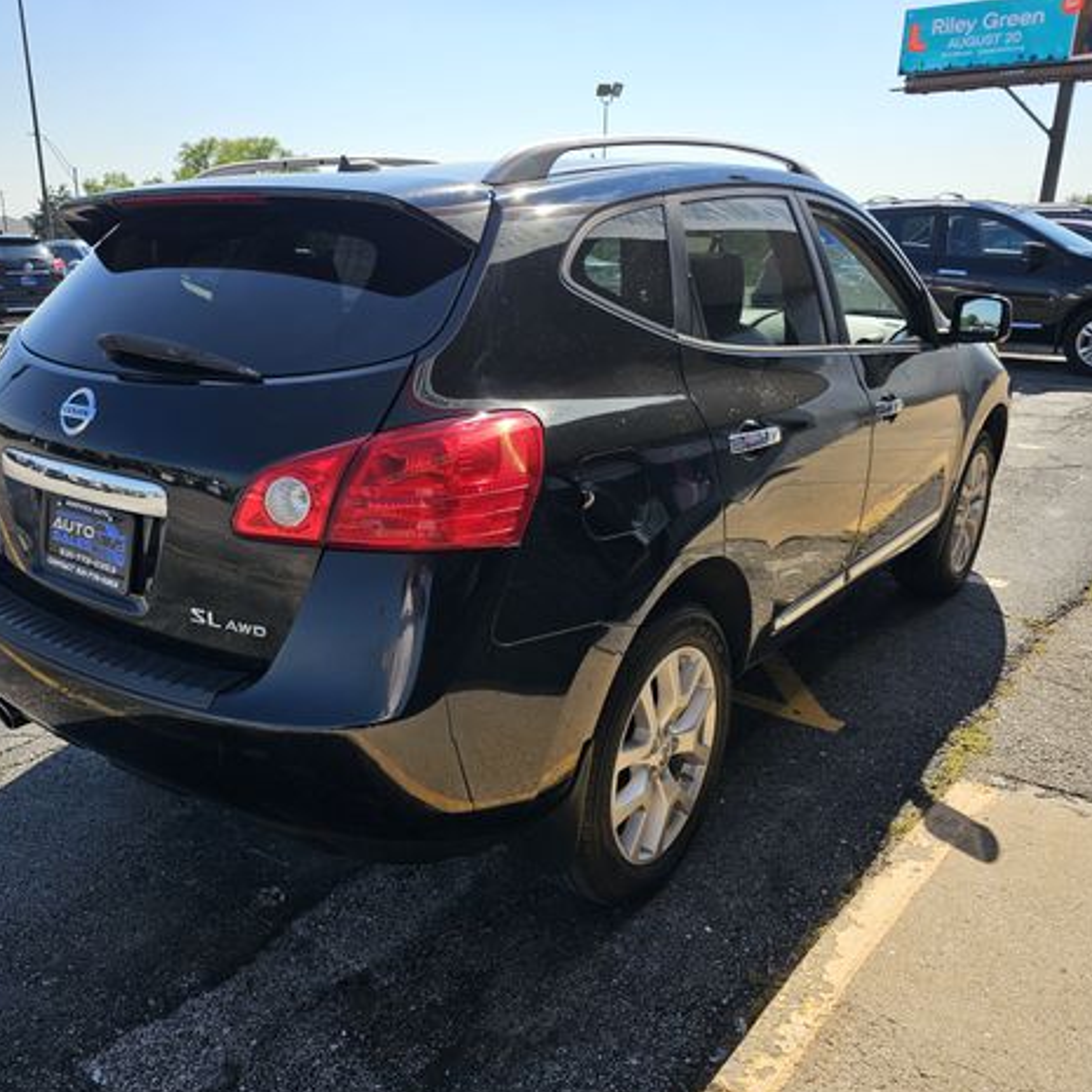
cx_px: 406
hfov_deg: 56.6
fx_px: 999
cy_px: 559
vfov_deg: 57.3
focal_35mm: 28
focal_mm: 6.3
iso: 10
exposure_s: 1/580
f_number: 1.7
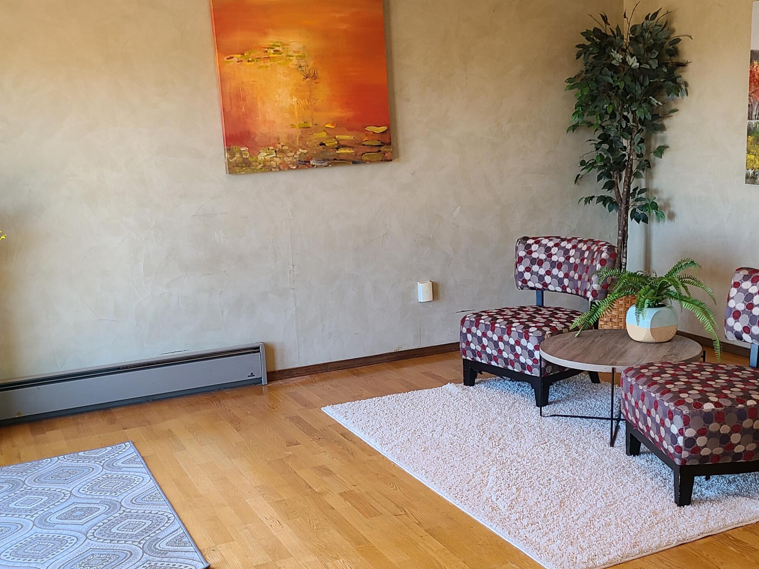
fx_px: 921
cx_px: 399
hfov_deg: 44.8
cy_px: 299
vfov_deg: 34.3
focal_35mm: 42
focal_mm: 5.4
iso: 64
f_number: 1.8
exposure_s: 1/60
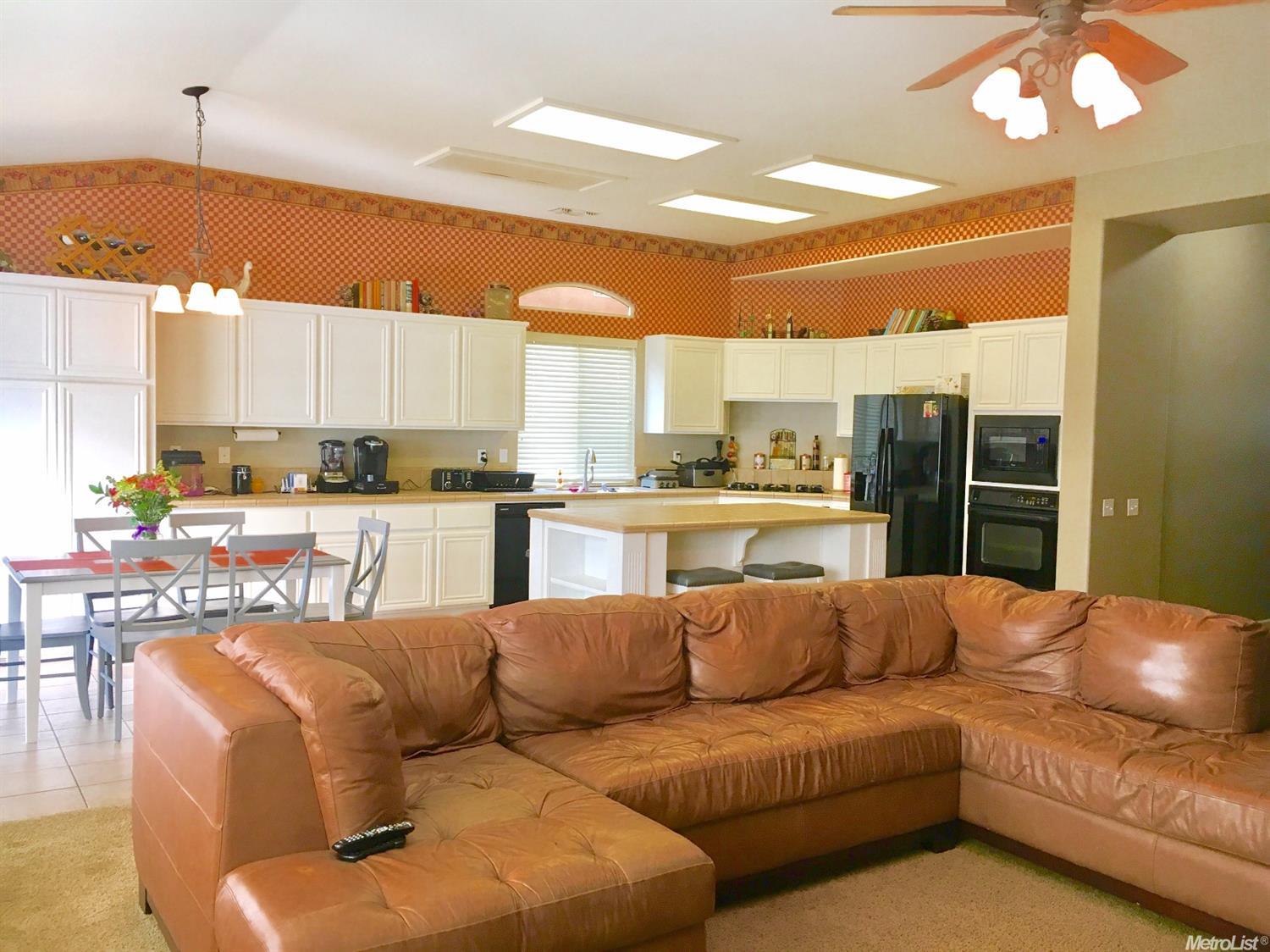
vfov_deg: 48.2
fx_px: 1064
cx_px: 635
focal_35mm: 29
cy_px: 476
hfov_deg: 61.7
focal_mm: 4.15
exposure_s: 1/30
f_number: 2.2
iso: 50
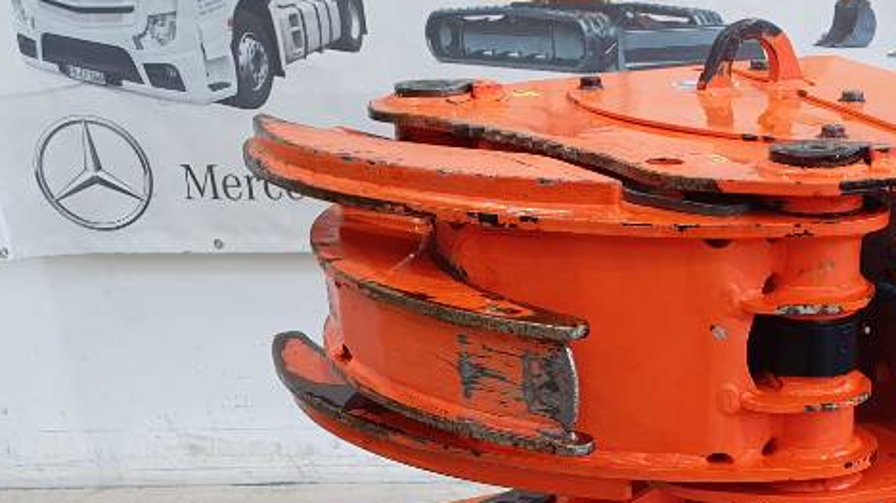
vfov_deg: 17.9
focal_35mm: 62
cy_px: 683
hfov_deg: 32.5
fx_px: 1473
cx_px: 773
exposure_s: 1/100
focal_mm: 4.32
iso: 80
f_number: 2.4
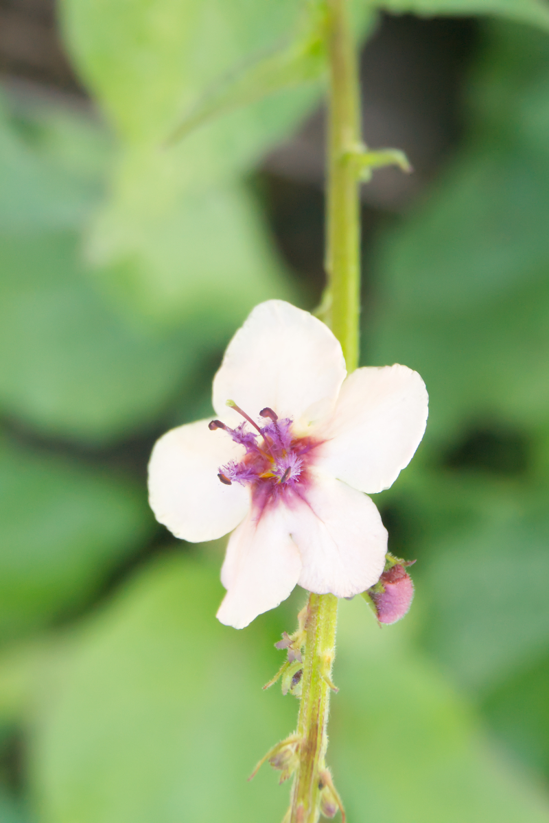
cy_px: 412
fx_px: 1887
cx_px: 274
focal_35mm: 82
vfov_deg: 24.6
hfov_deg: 16.6
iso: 1250
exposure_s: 1/500
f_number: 8
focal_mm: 55
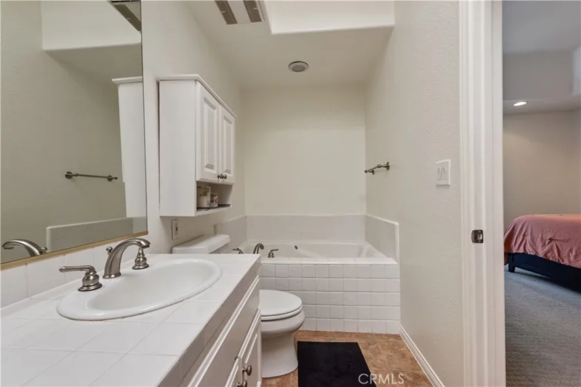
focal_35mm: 14
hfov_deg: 104.3
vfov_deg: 81.2
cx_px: 290
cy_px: 194
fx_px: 226
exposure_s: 1/30
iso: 400
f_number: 11
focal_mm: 14
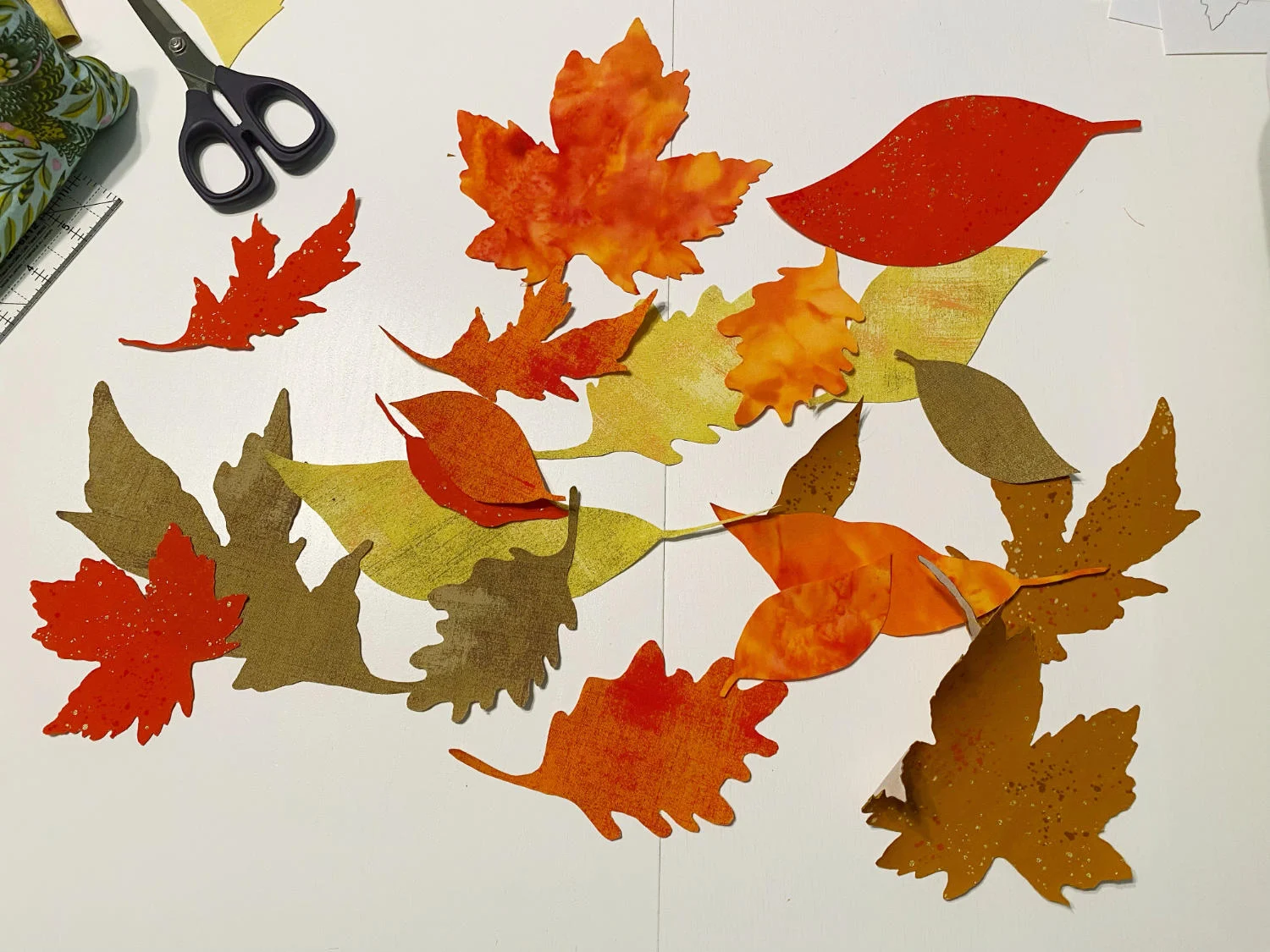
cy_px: 476
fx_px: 954
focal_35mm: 26
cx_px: 635
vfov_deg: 53.1
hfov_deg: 67.3
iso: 100
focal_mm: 4.2
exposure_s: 1/50
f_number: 1.8
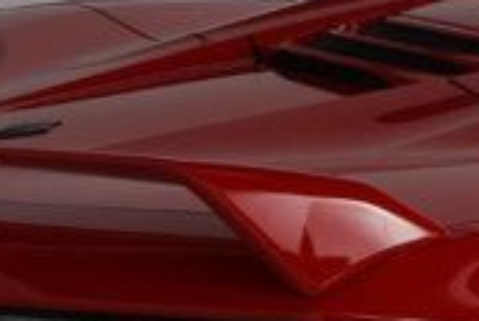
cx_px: 966
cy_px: 477
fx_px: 2690
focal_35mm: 202
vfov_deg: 6.7
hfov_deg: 9.5
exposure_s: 1/160
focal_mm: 23
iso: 100
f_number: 13
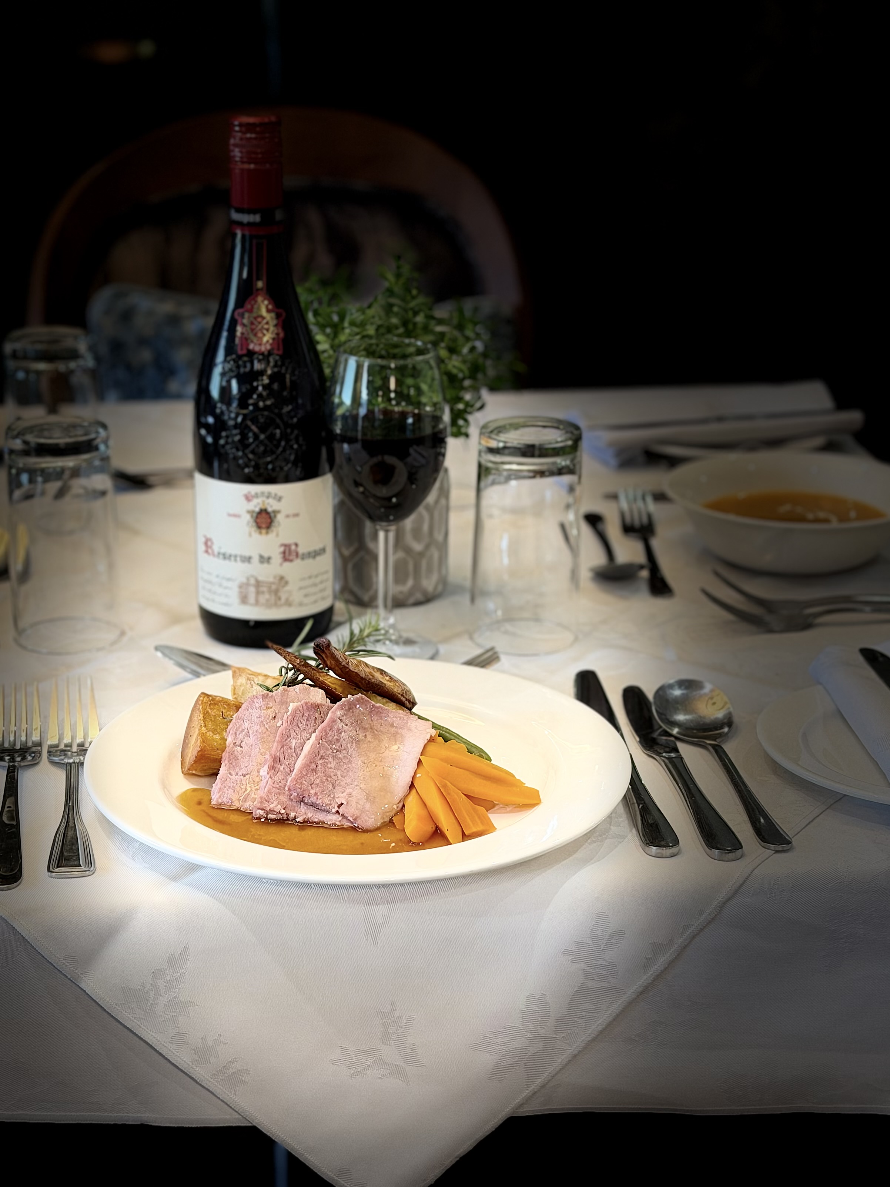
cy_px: 594
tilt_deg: -24.3
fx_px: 1646
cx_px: 445
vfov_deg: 39.7
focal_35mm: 48
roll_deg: +0.2
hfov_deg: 30.3
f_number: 1.78
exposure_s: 1/50
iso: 64
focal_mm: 6.76
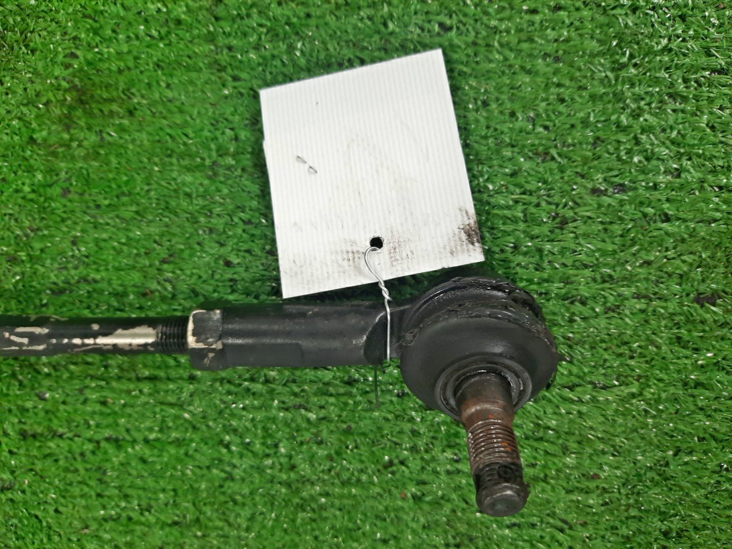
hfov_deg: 69.4
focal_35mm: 25
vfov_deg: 54.9
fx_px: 529
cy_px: 274
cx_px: 366
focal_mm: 4.6
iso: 162
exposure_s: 1/50
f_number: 2
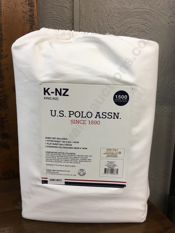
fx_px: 195
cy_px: 116
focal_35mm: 29
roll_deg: -0.8
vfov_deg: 61.7
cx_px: 88
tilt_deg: -11.3
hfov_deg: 48.2
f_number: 2.2
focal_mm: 4.15
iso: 40
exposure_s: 1/33
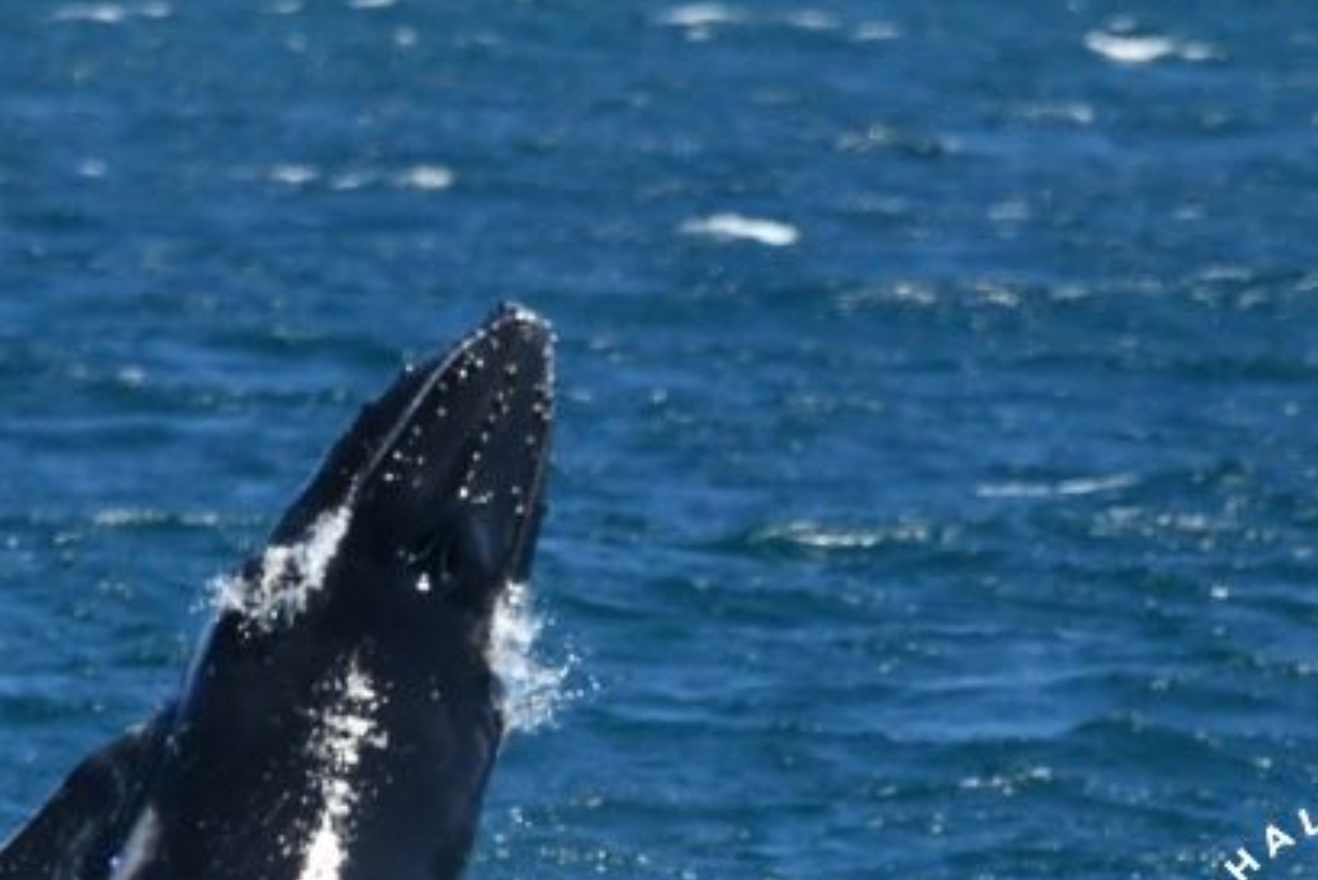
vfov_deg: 1.2
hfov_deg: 1.8
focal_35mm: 1173
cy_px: 379
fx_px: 42958
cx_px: 306
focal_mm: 600
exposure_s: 1/8000
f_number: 6.3
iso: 1600
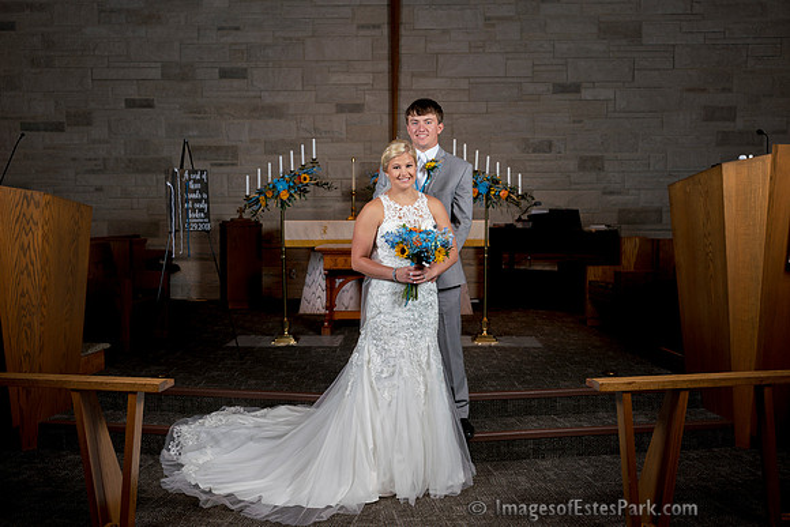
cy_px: 264
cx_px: 395
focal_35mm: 35
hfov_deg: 54.4
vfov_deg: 37.9
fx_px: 768
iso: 200
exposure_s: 1/100
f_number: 5
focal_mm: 35
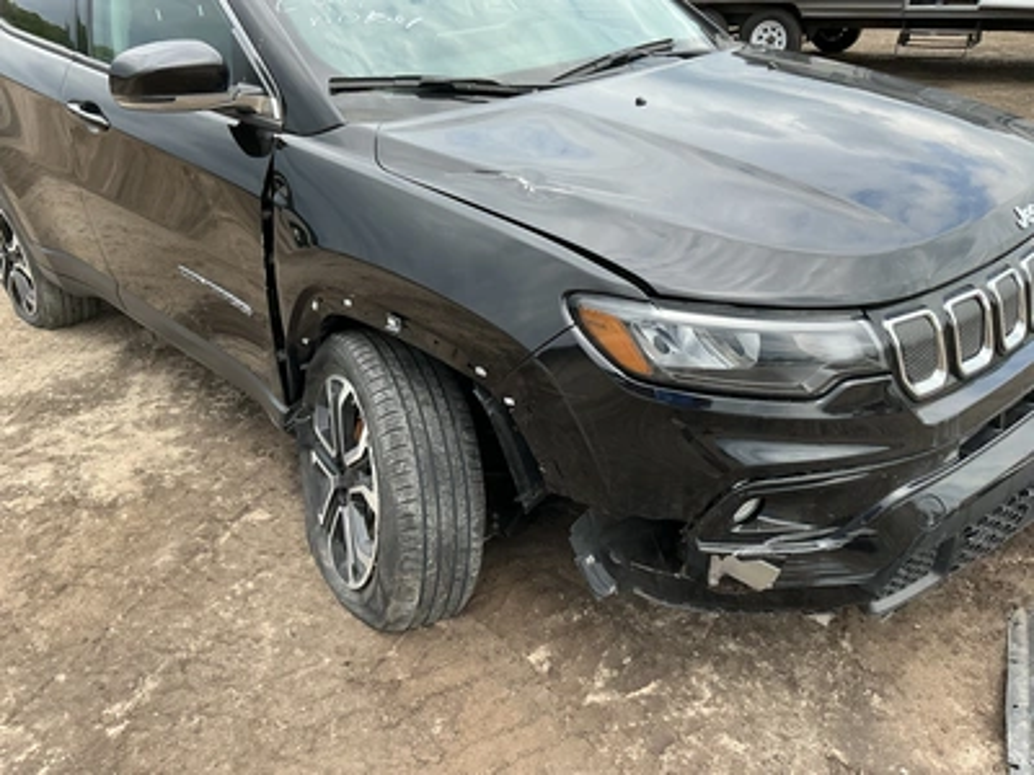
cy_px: 388
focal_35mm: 28
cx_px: 517
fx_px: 836
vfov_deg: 49.7
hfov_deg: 63.4
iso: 25
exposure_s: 1/389
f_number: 1.8
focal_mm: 3
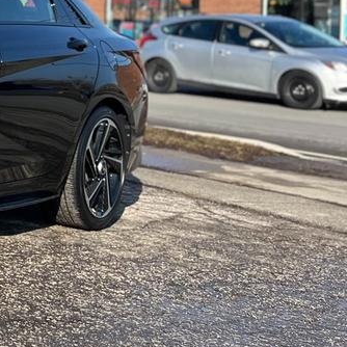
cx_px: -300
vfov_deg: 19.2
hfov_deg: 16.2
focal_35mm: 88
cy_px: 11
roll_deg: -2.0
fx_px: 998
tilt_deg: +0.7
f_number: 1.5
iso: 50
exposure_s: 1/3460
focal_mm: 5.7
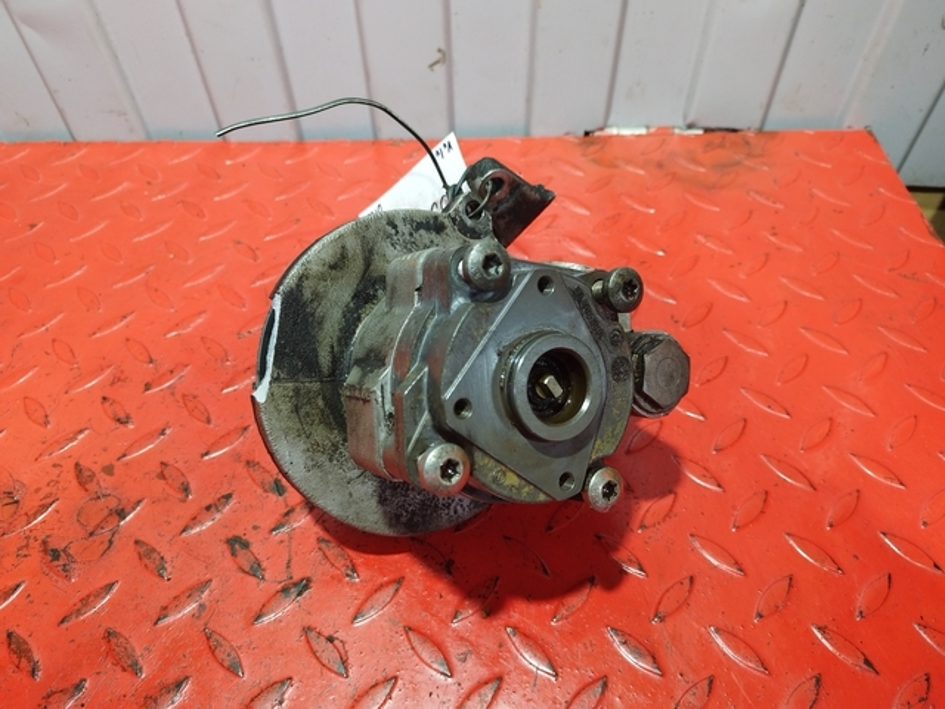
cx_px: 472
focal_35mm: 26
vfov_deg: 53.1
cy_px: 354
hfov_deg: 67.3
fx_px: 710
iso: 1008
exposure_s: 1/100
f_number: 1.9
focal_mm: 6.24
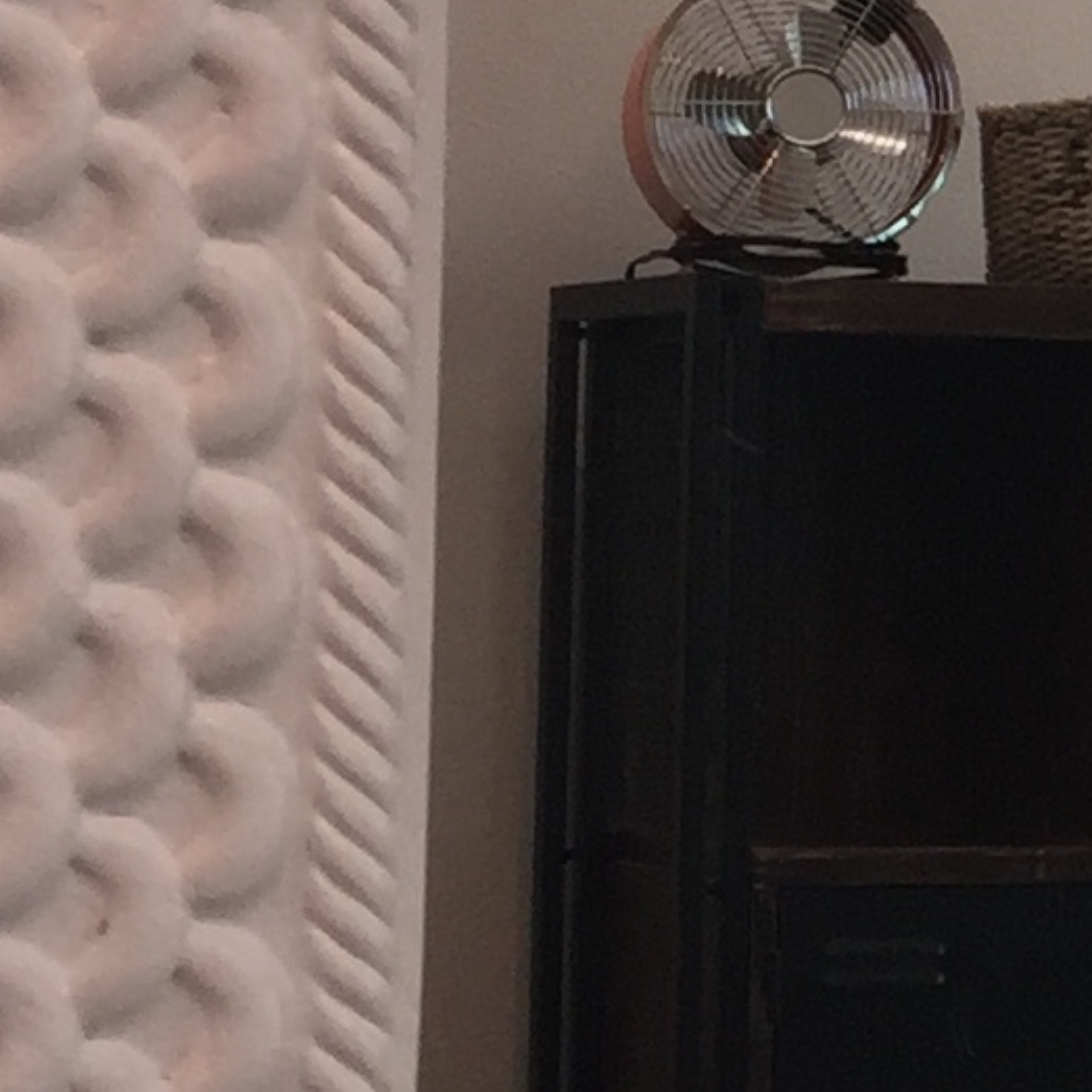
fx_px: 5710
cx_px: 2349
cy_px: 986
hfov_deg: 9.9
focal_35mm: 160
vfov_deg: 10.9
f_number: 2.2
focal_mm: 4.15
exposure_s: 1/60
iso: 40
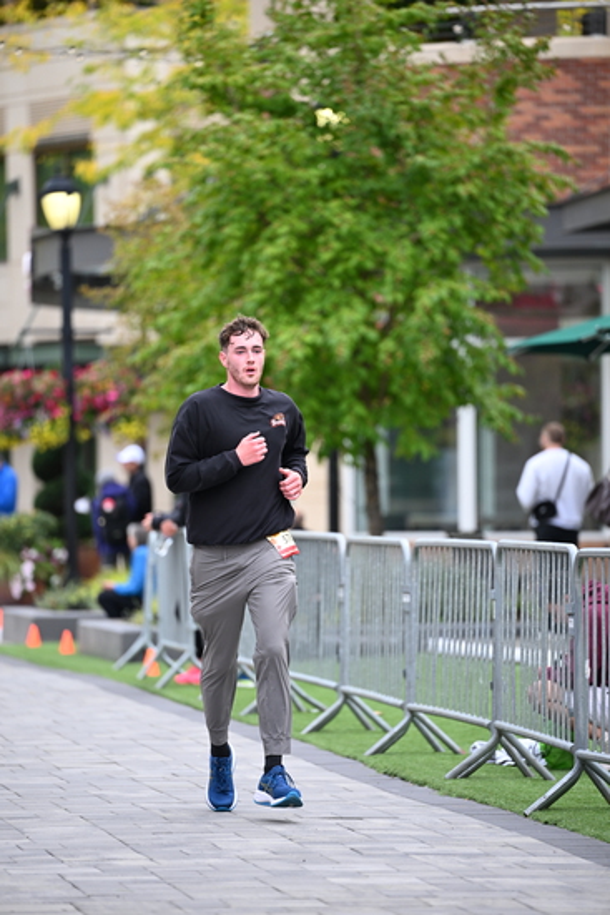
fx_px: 5080
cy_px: 458
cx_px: 305
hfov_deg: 6.9
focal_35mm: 200
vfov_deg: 10.3
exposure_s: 1/1600
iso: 640
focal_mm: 200
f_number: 2.8
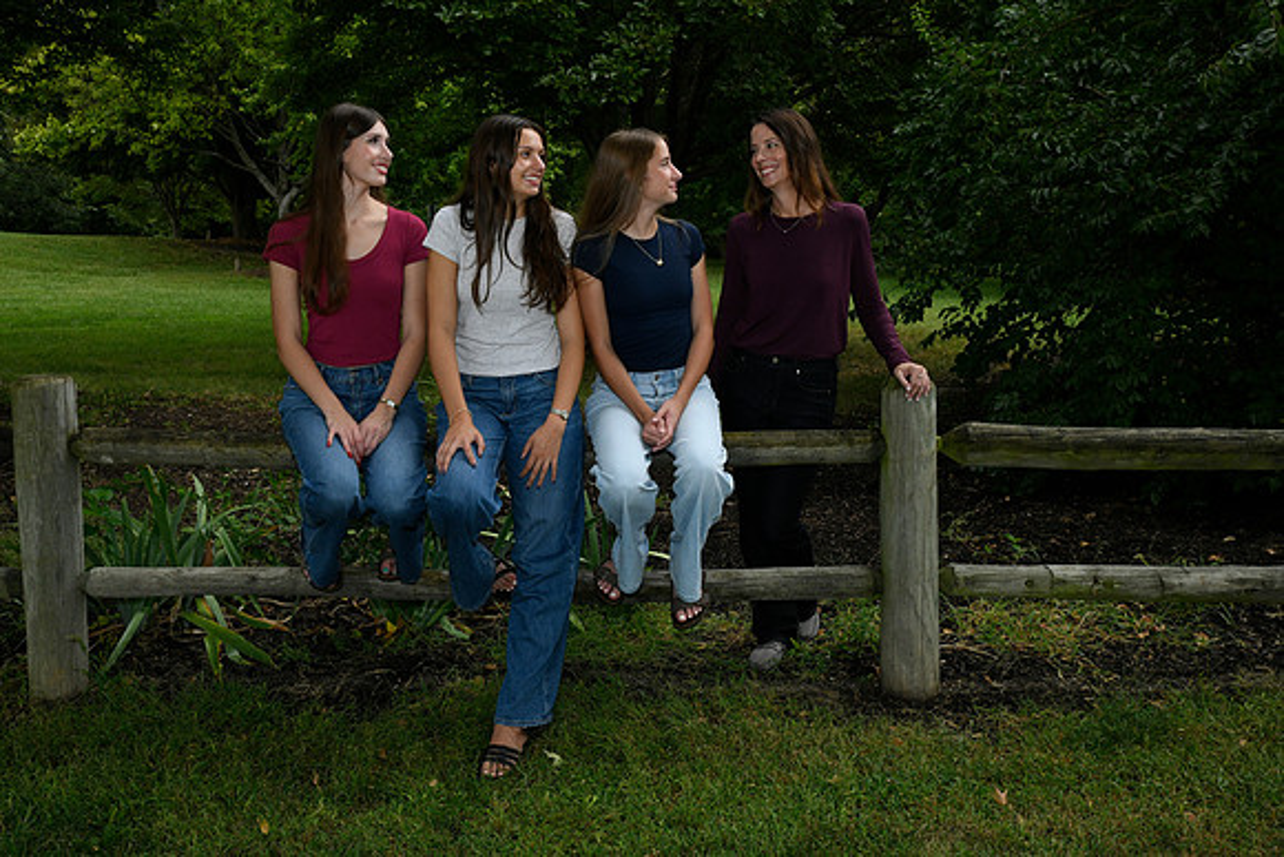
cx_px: 642
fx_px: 1249
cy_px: 428
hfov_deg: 54.4
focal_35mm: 35
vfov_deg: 37.9
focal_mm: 35
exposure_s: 1/250
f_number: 10
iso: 1600
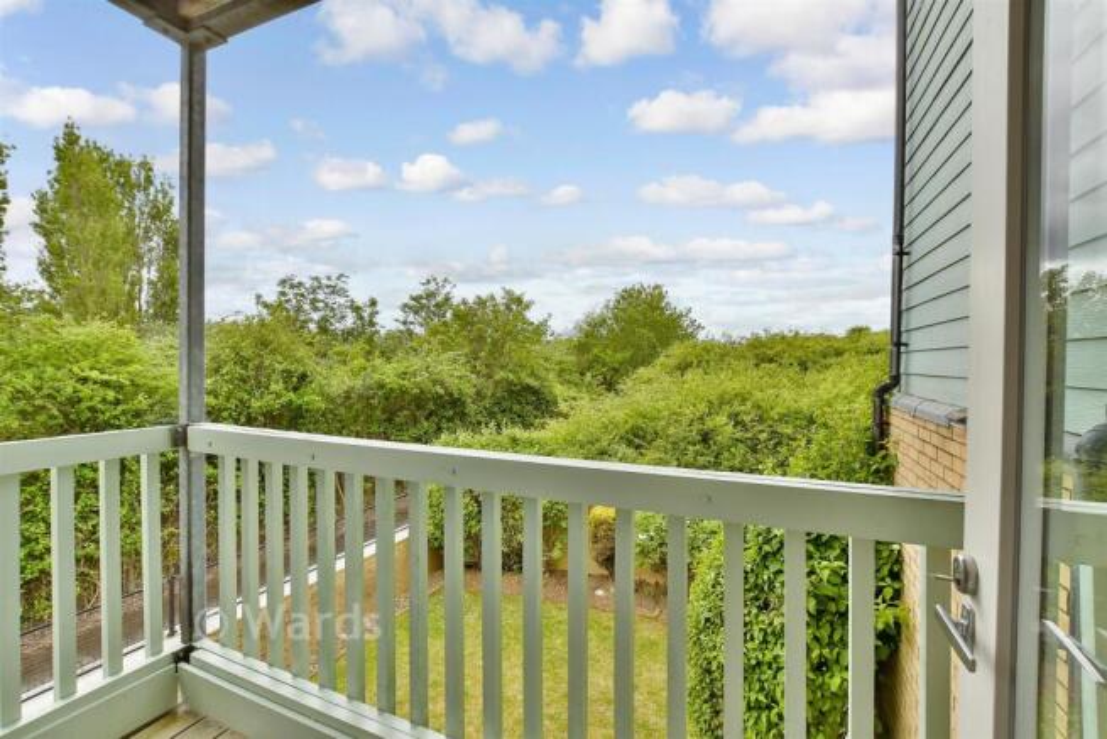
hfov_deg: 100.4
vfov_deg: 77.4
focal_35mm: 15
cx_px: 554
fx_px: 461
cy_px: 370
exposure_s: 1/320
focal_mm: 10
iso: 500
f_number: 9
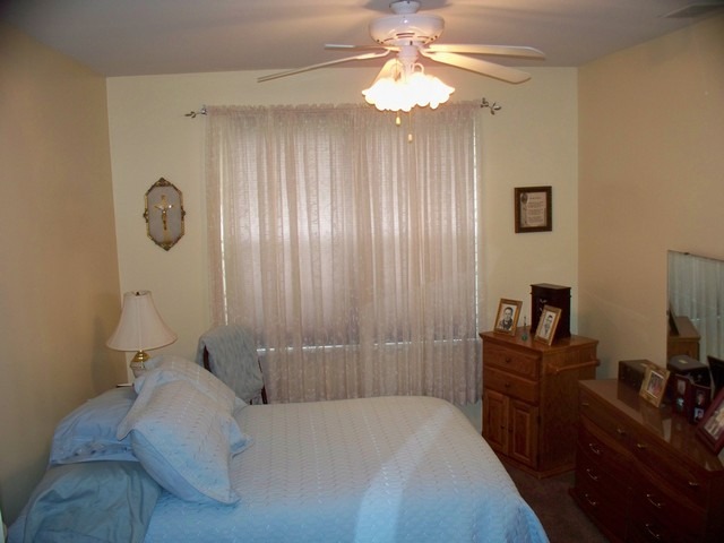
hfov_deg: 52.6
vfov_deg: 40.7
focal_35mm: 35
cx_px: 362
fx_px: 732
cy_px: 272
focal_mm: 7.54
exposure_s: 1/30
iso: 200
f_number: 2.8
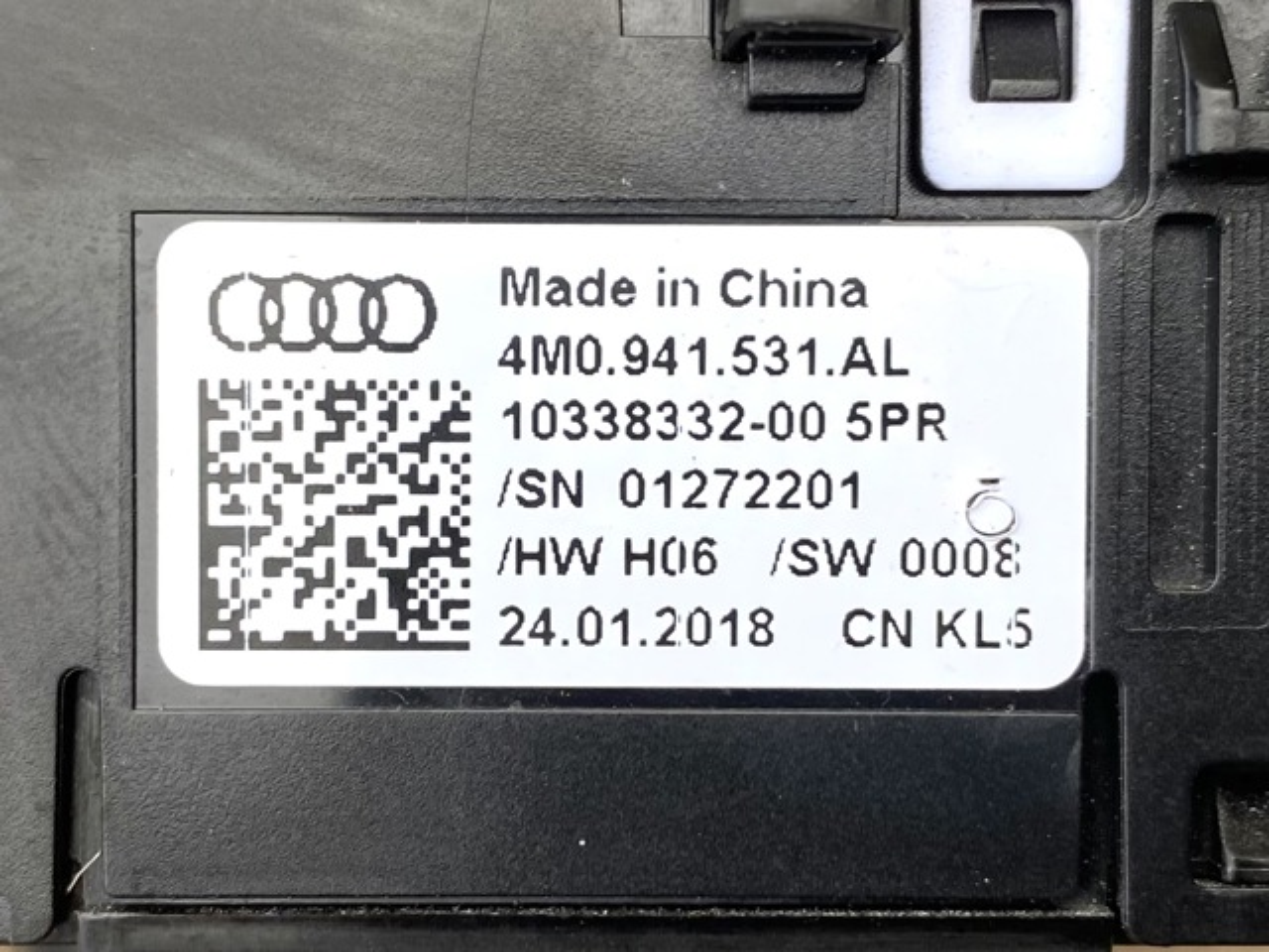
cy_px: 476
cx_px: 634
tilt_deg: -79.2
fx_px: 916
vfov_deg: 54.9
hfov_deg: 69.4
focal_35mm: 25
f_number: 1.8
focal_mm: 4.25
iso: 40
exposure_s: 1/121
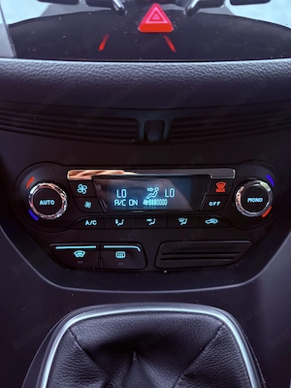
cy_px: 194
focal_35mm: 24
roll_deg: -3.8
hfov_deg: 56.8
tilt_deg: -37.2
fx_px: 269
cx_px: 146
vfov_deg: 71.6
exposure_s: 1/25
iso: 1000
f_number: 1.78
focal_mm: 6.76
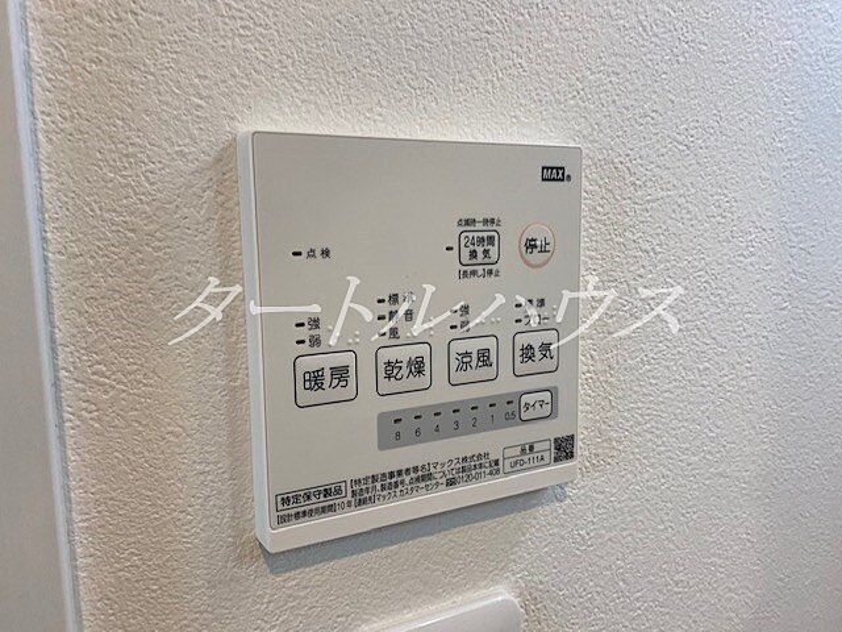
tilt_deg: -6.0
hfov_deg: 67.3
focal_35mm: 26
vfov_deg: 53.1
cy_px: 316
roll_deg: +1.0
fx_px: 632
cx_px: 421
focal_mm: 4.25
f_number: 1.8
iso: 100
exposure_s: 1/120
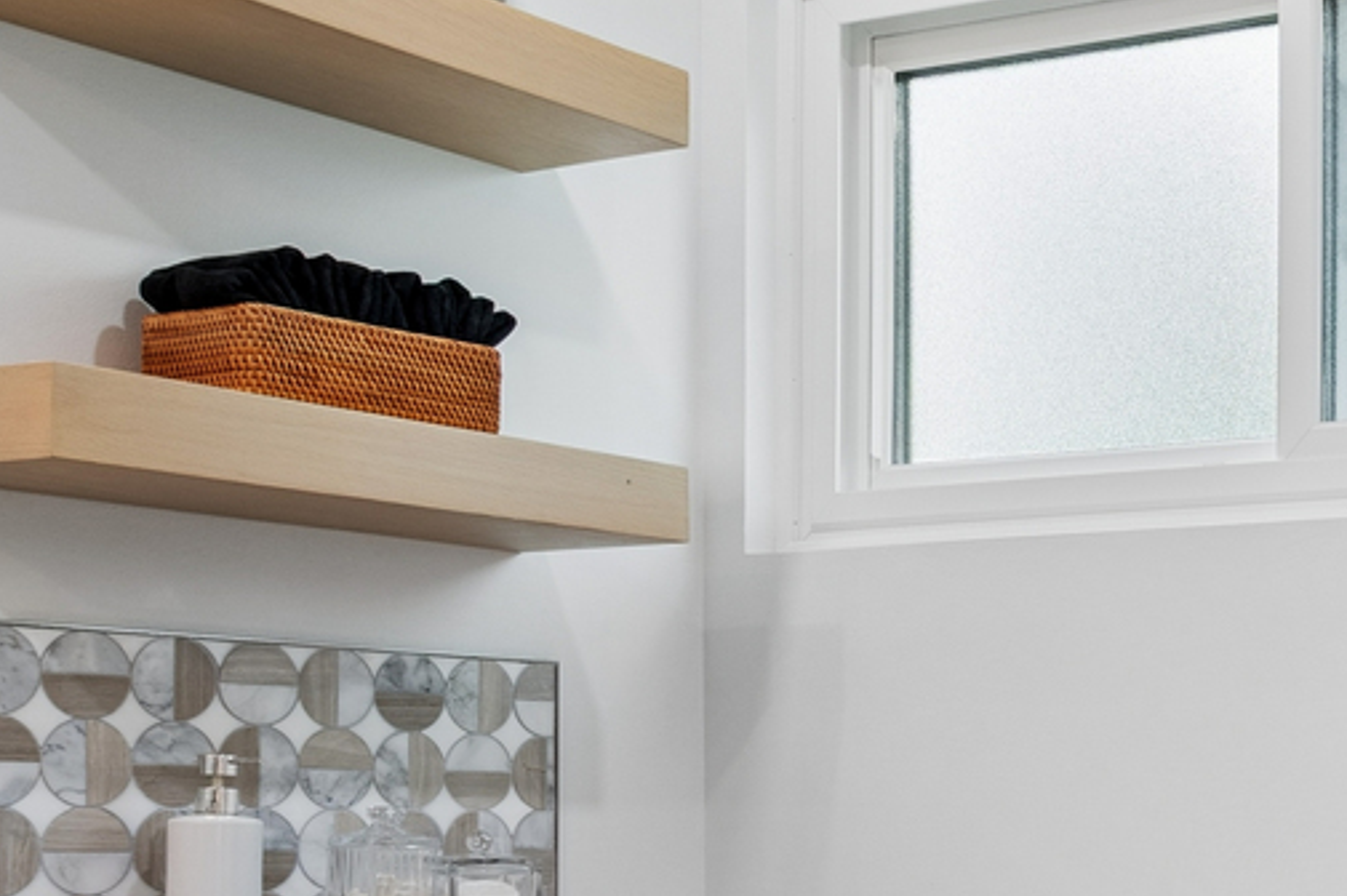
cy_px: 853
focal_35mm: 63
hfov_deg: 26.5
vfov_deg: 21.1
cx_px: 1816
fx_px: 2341
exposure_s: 1/25
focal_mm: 13
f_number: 8
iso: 250
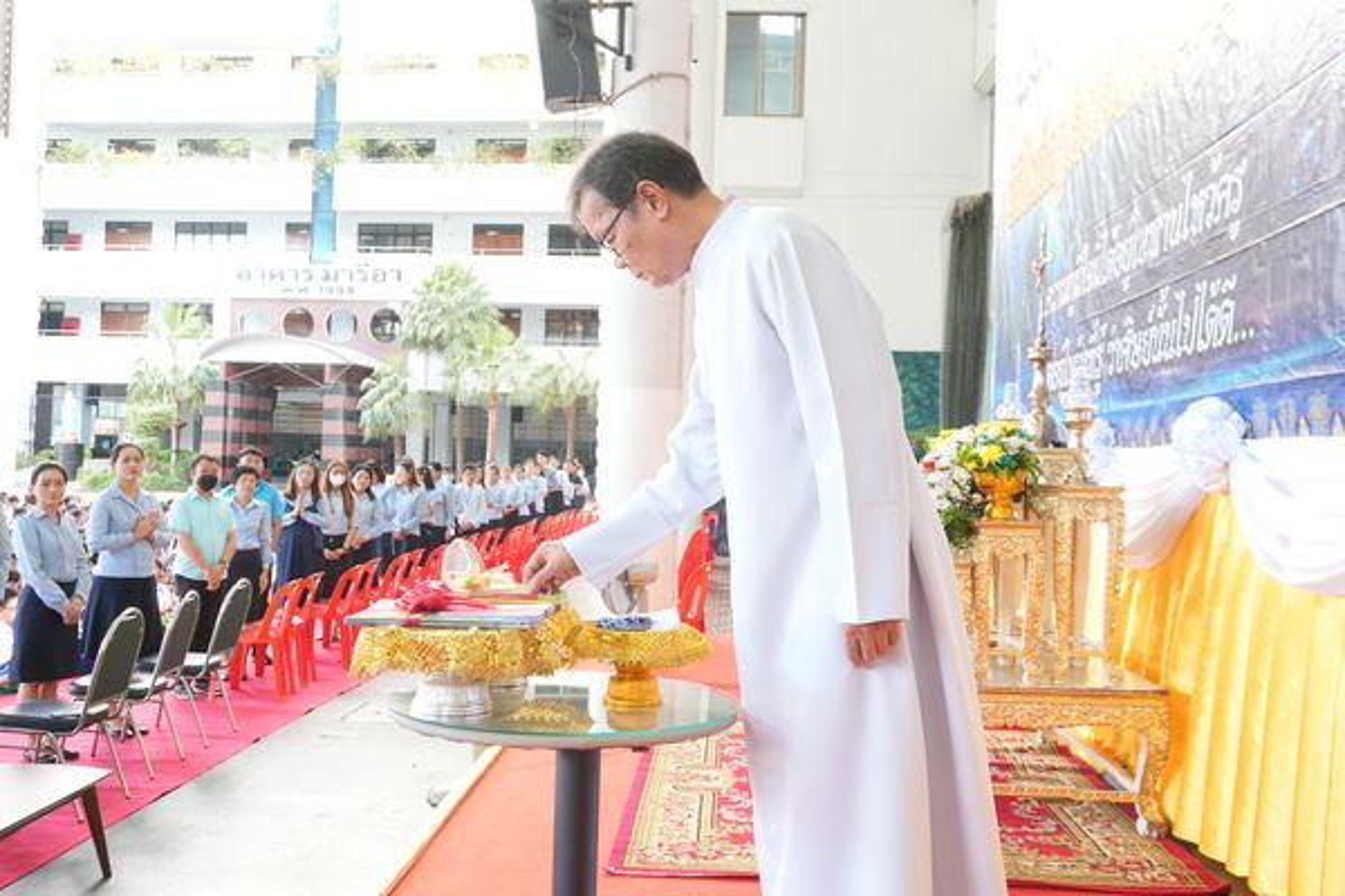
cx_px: 672
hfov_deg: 55.1
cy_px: 448
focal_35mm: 34
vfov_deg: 38.4
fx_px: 1289
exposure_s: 1/15
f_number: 5.6
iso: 320
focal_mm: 23
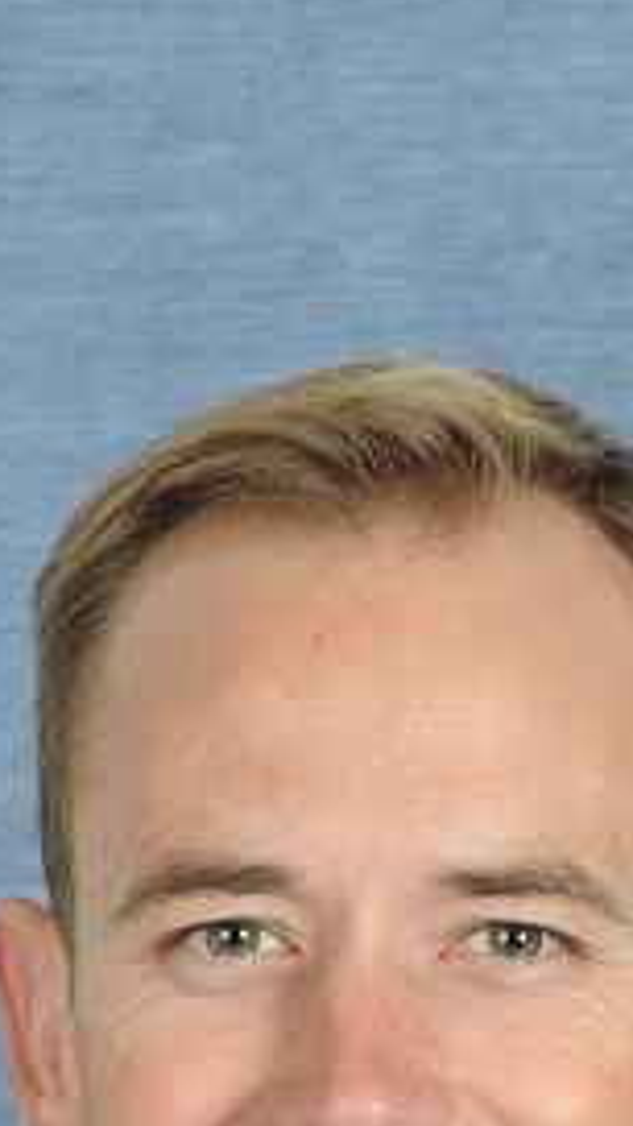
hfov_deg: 3.0
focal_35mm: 402
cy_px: 1768
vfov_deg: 5.3
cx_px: 352
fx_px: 11995
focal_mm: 116
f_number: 9
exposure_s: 1/160
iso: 200
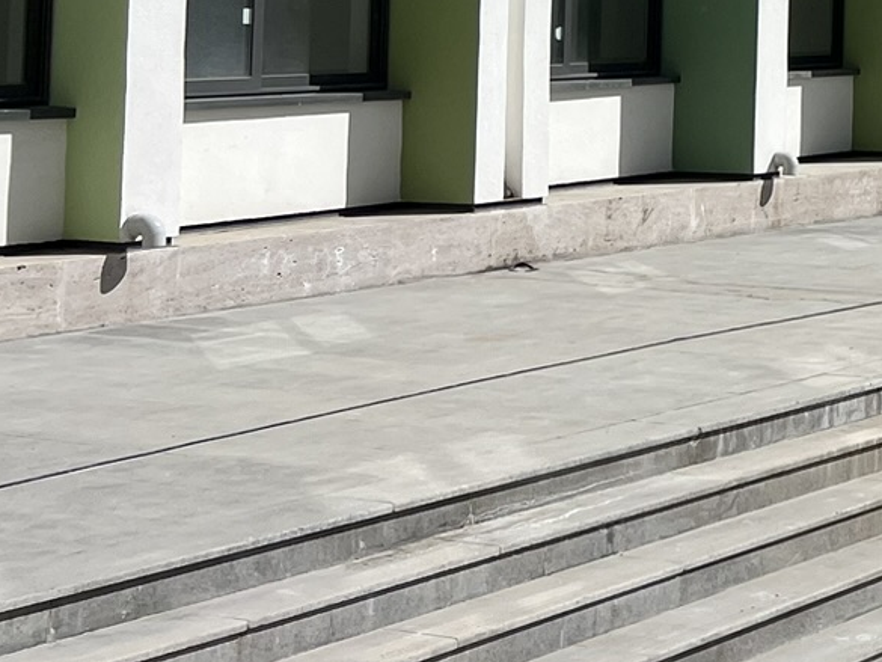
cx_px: 1464
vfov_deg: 15.6
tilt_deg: +3.6
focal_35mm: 91
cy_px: -160
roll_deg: -0.1
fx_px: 2319
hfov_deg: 18.2
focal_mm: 5.7
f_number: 1.5
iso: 50
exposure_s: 1/12658
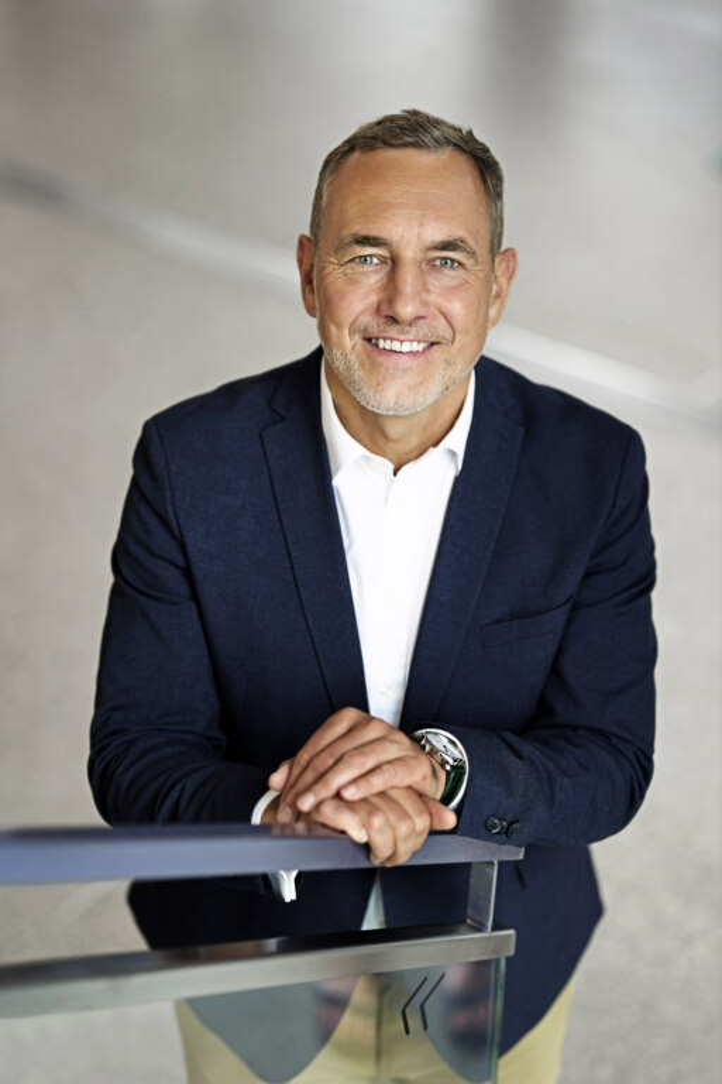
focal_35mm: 85
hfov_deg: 16.1
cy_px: 542
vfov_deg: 23.9
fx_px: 2557
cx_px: 361
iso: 100
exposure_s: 1/200
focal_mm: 85
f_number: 1.8
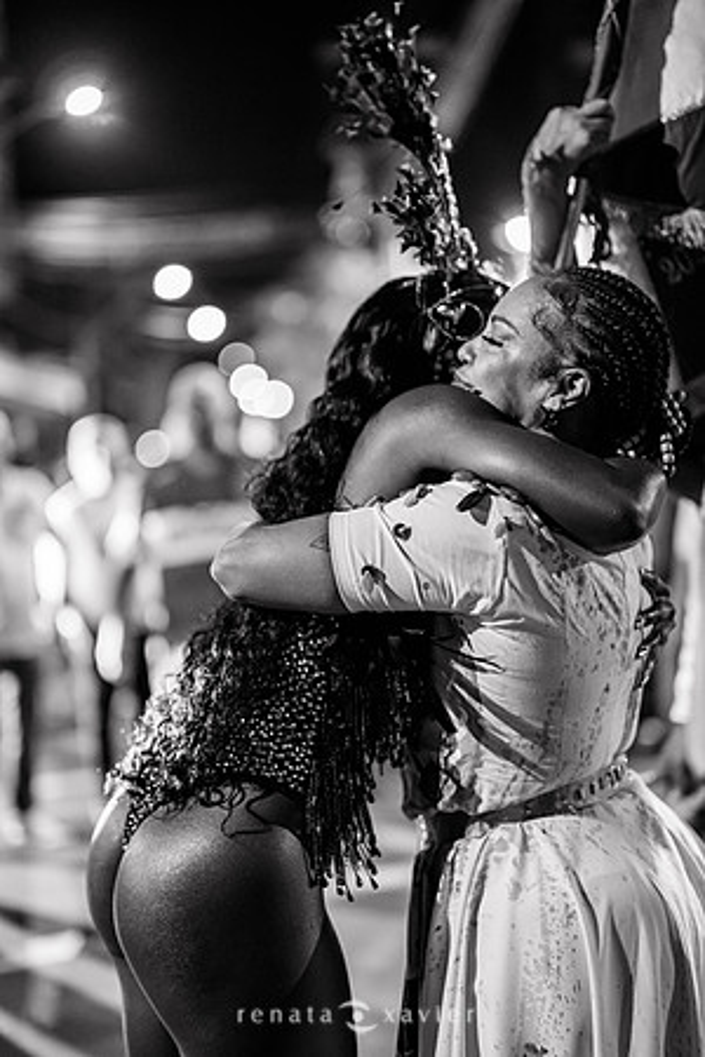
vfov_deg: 39.6
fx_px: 1469
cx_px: 352
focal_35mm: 50
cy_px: 528
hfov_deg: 27.0
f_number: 1.2
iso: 2000
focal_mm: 50
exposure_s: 1/320
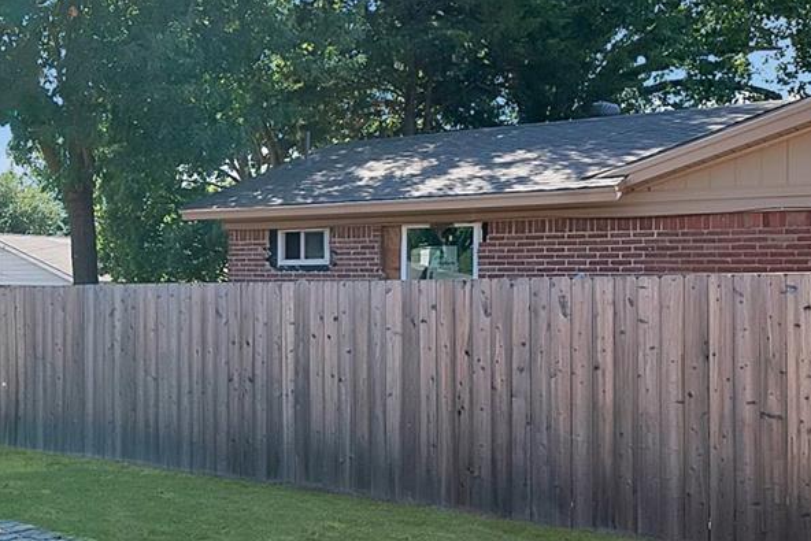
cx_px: 21
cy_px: 273
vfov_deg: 29.9
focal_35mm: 45
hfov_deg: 39.1
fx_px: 1014
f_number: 9
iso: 640
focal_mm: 13
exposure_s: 1/320
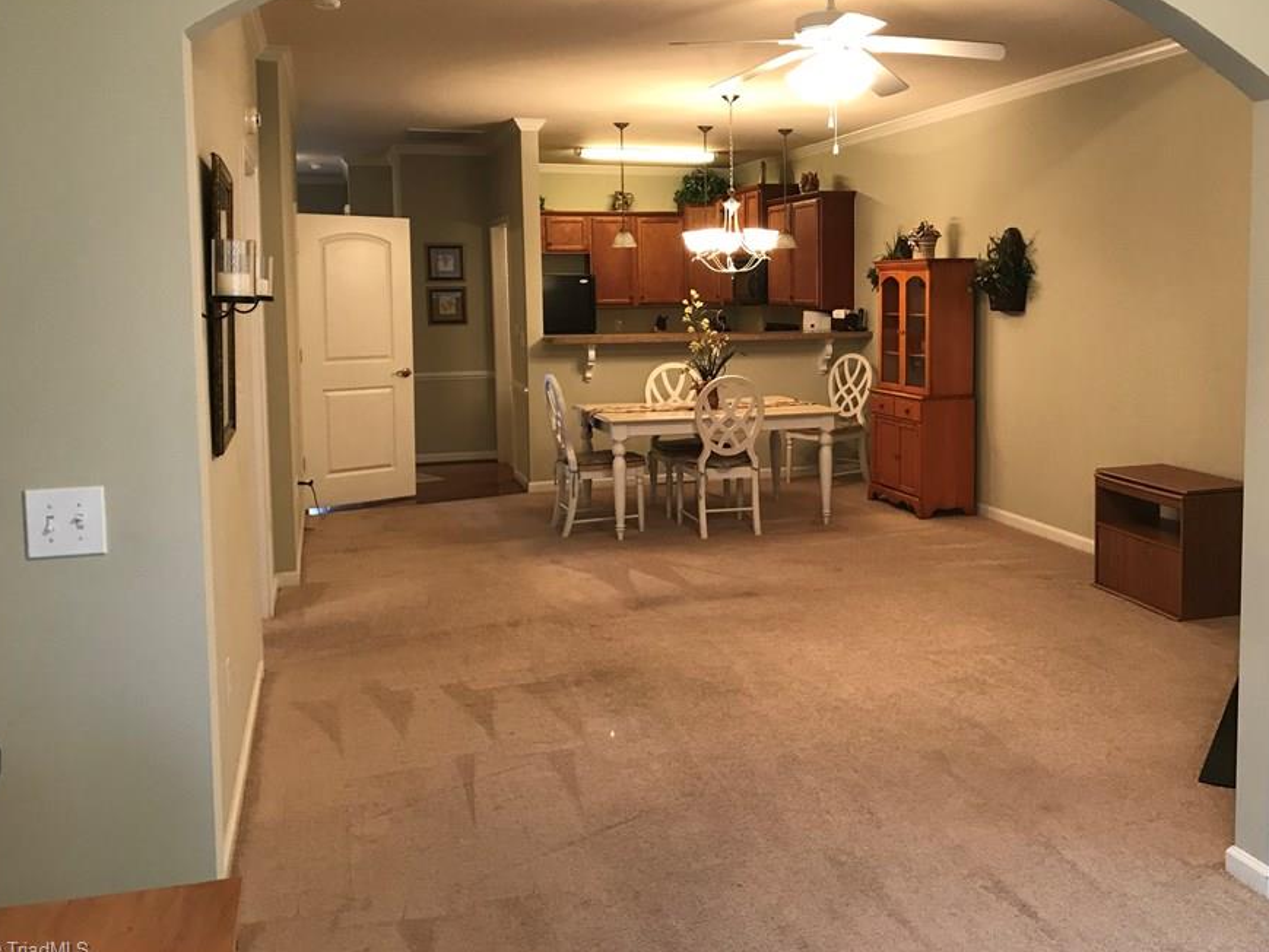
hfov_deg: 55.1
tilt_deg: -4.5
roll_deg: +0.9
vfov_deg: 42.8
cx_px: 732
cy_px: 403
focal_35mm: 33
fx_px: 1210
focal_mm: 3.99
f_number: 1.8
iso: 50
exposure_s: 1/15
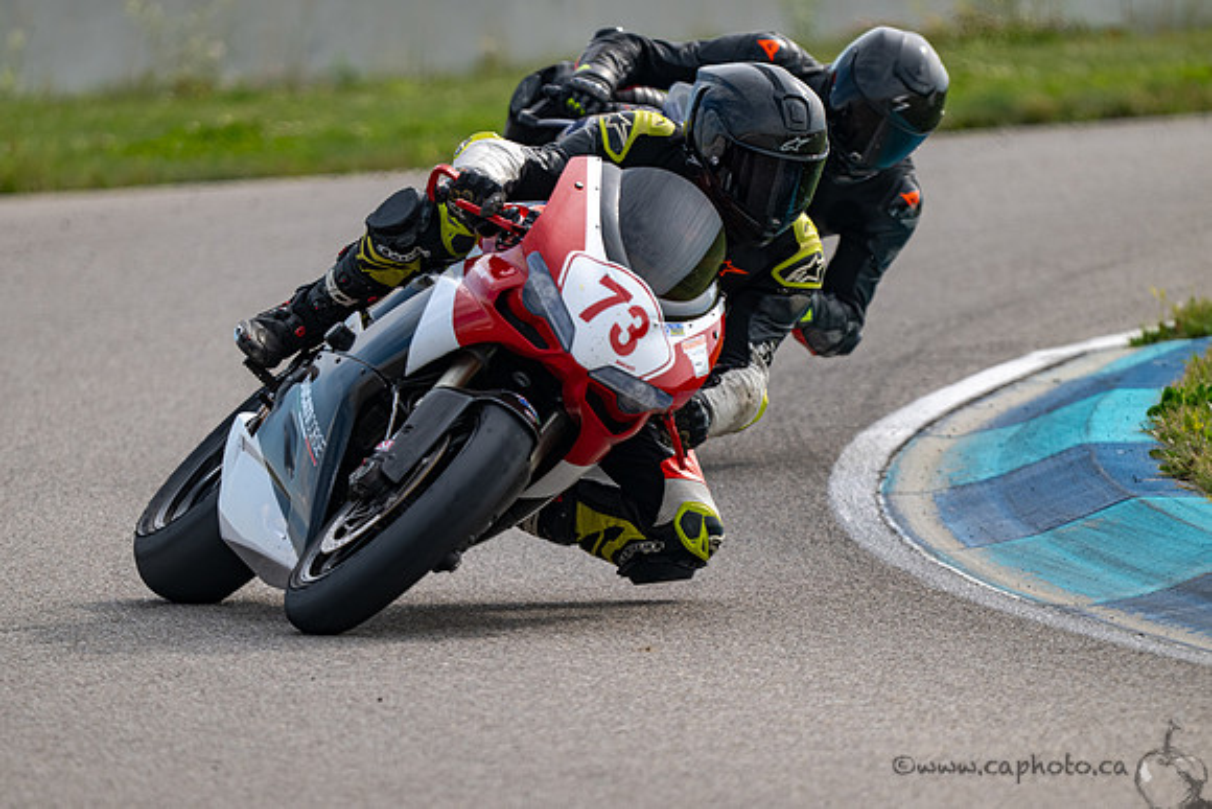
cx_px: 496
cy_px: 478
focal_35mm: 709
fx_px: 23876
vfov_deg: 1.9
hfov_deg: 2.9
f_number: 6.3
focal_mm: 600
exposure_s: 1/1250
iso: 320
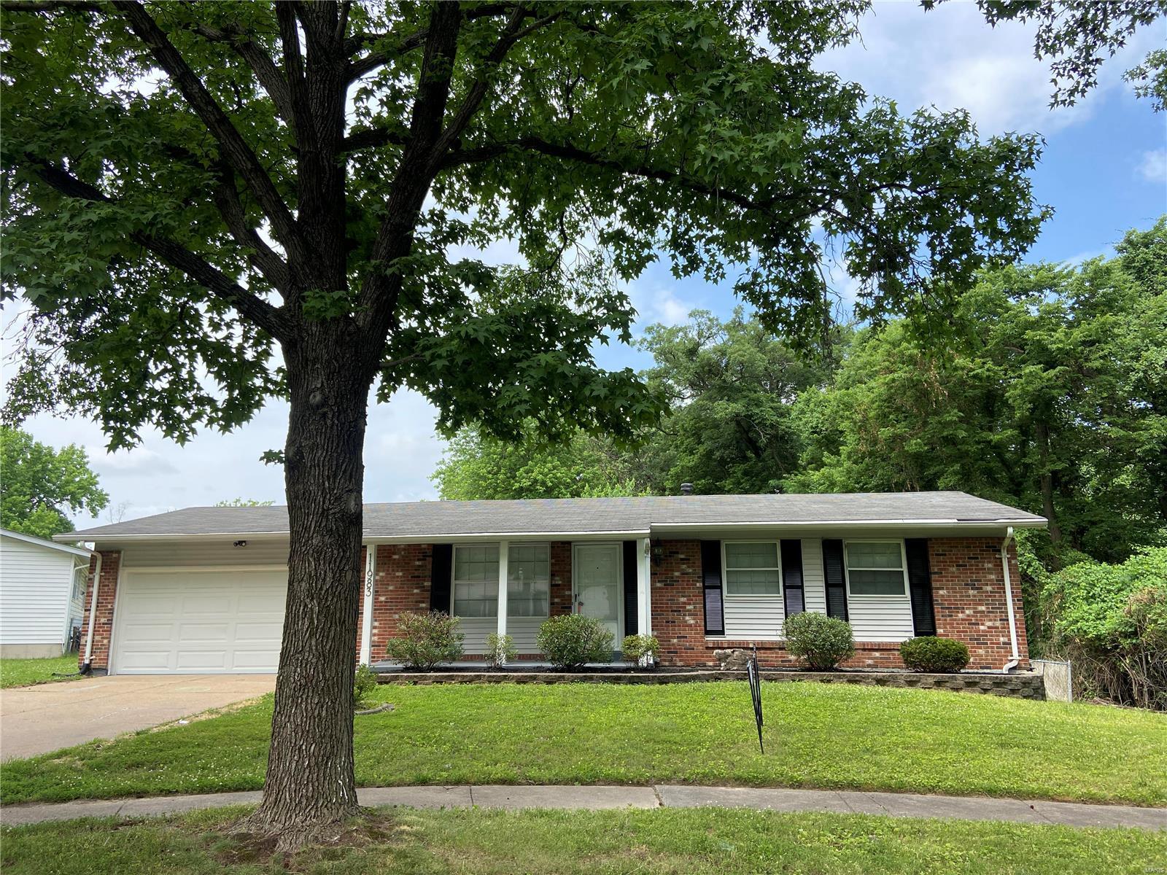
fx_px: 877
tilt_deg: +12.1
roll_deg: -0.5
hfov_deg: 67.3
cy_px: 438
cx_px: 584
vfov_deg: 53.1
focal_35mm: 26
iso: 32
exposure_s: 1/852
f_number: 1.8
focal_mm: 4.25
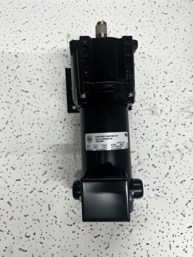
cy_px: 128
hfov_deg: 53.1
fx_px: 193
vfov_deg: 67.3
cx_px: 96
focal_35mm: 26
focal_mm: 5.7
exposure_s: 1/120
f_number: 1.5
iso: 80
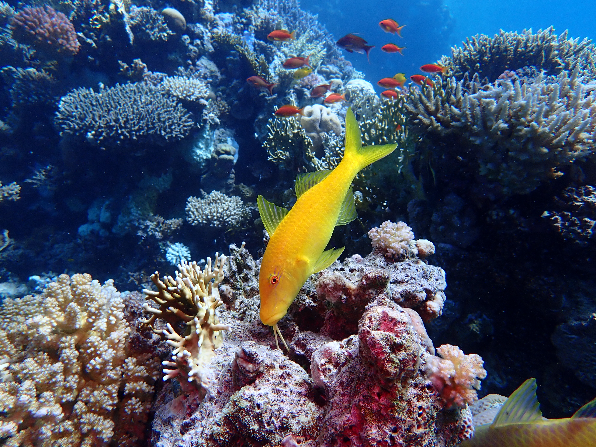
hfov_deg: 69.4
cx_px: 298
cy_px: 224
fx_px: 430
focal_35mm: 25
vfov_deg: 54.9
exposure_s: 1/400
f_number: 2.8
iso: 100
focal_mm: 4.5
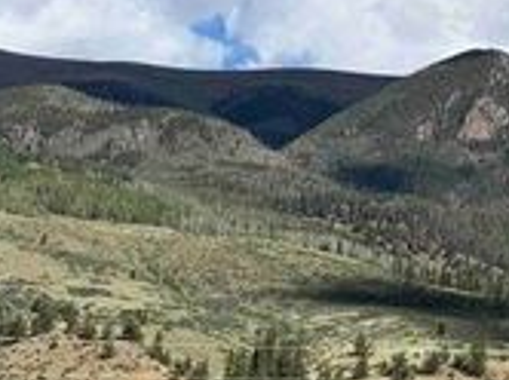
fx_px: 2129
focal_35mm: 145
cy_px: 464
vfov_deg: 10.0
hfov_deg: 13.6
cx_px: 411
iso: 64
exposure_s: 1/5208
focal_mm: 6.76
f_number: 1.78
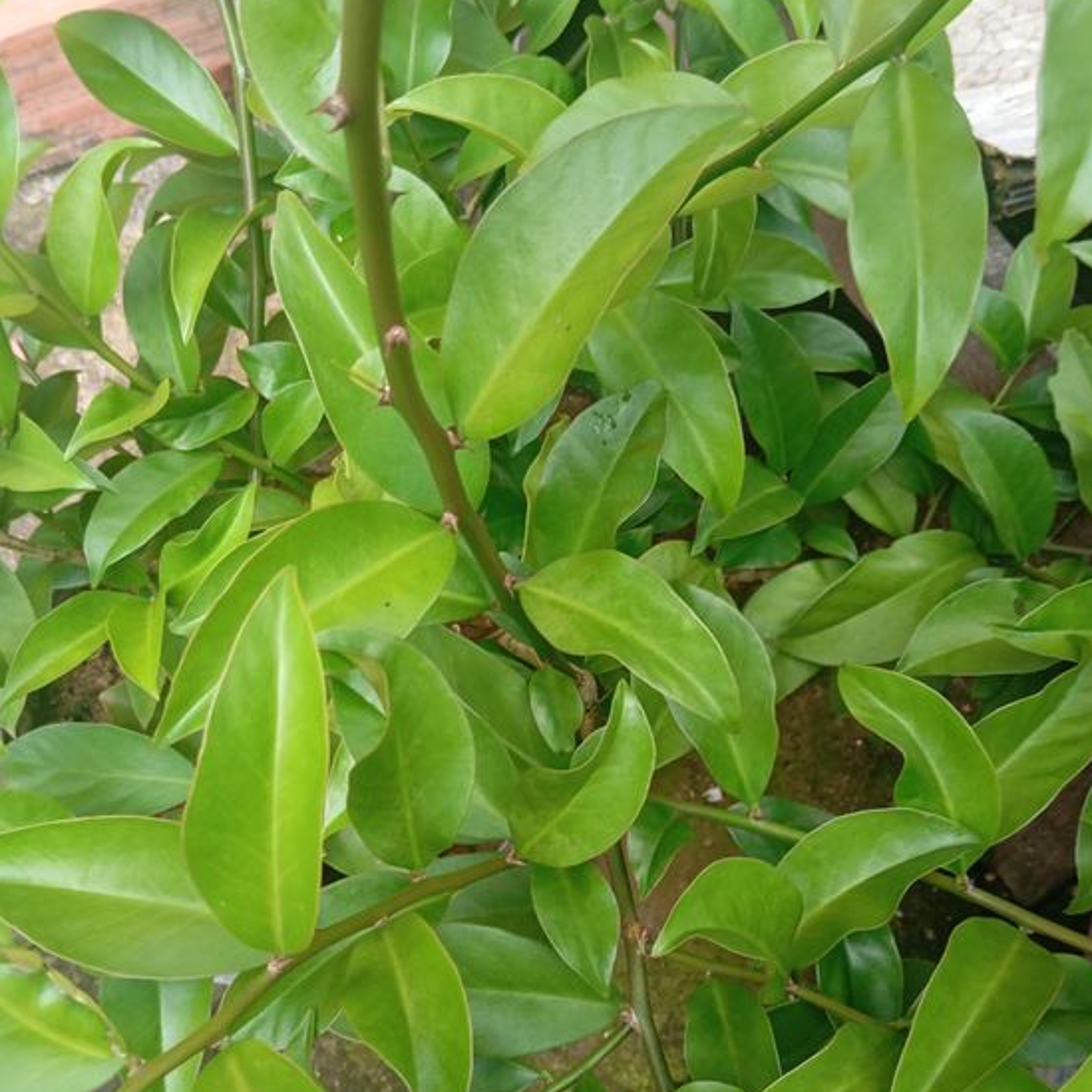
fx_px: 1285
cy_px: 606
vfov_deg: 46.0
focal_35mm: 36
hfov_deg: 46.0
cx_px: 529
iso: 872
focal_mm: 4.22
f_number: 1.8
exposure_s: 1/30
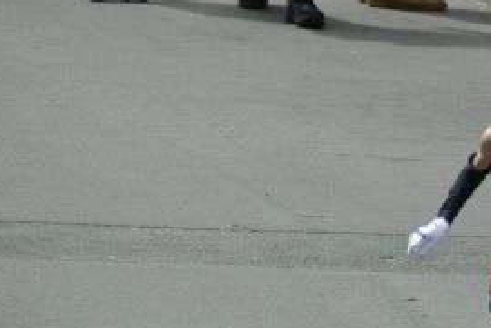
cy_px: 293
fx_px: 20305
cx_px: 553
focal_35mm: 1488
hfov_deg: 1.4
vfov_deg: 0.9
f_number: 8
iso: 400
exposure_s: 1/640
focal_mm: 420
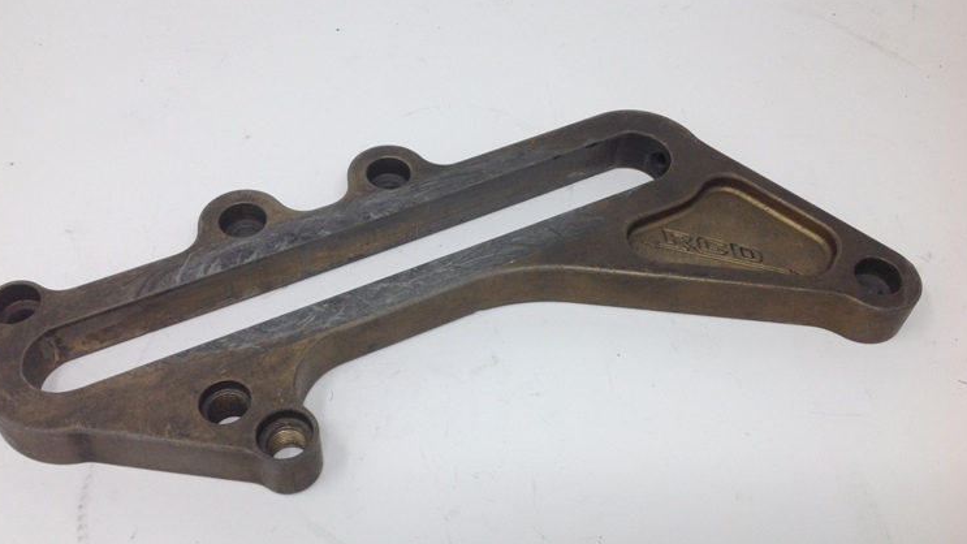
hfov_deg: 49.4
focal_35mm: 41
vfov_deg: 29.0
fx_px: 1051
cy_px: 279
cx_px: 461
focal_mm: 4.28
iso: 50
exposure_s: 1/132
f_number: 2.4
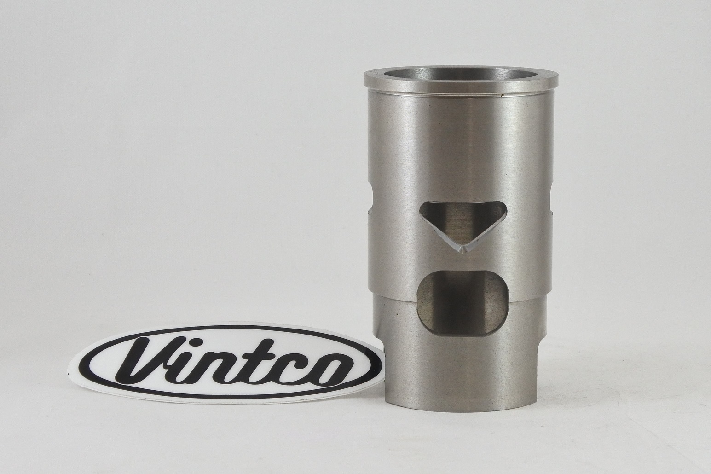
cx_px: 356
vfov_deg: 23.8
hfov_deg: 35.1
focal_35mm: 57
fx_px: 1126
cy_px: 237
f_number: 4.8
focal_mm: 21.4
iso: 500
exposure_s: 1/125
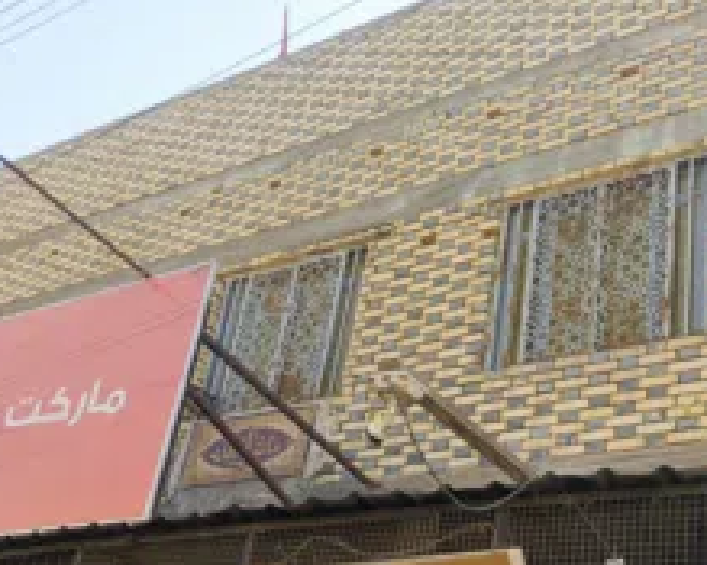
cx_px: 436
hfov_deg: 44.5
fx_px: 858
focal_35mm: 41
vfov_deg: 34.1
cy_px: 529
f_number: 1.75
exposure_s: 1/175
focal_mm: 5.25
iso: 100
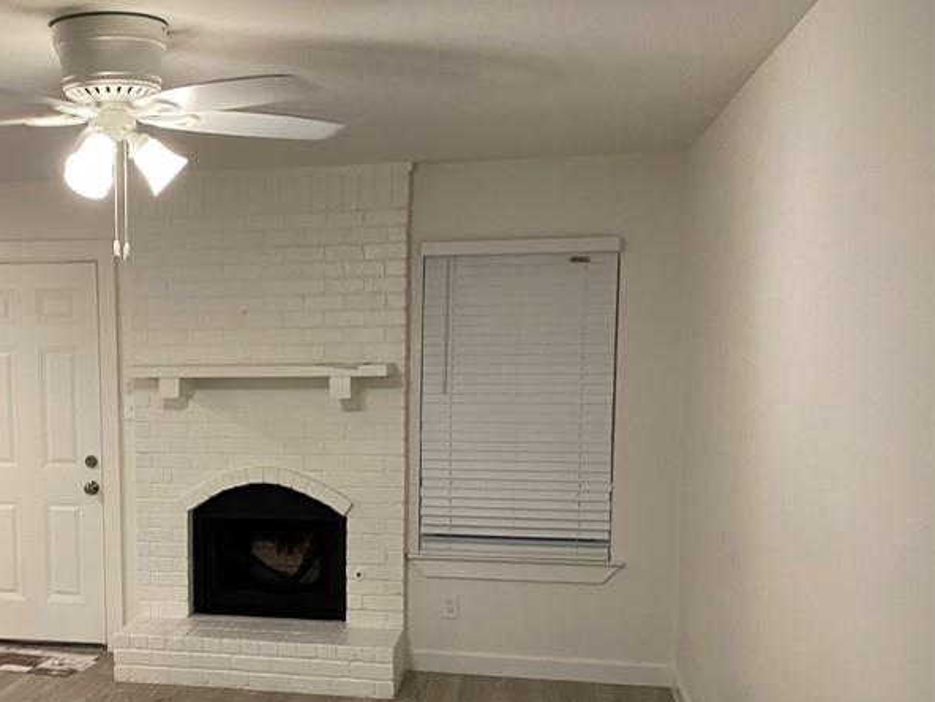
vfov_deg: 31.7
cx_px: 224
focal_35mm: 45
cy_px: 506
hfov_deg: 40.8
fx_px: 1215
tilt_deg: -10.1
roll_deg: +0.4
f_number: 1.8
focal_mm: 4.25
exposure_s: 1/60
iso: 160
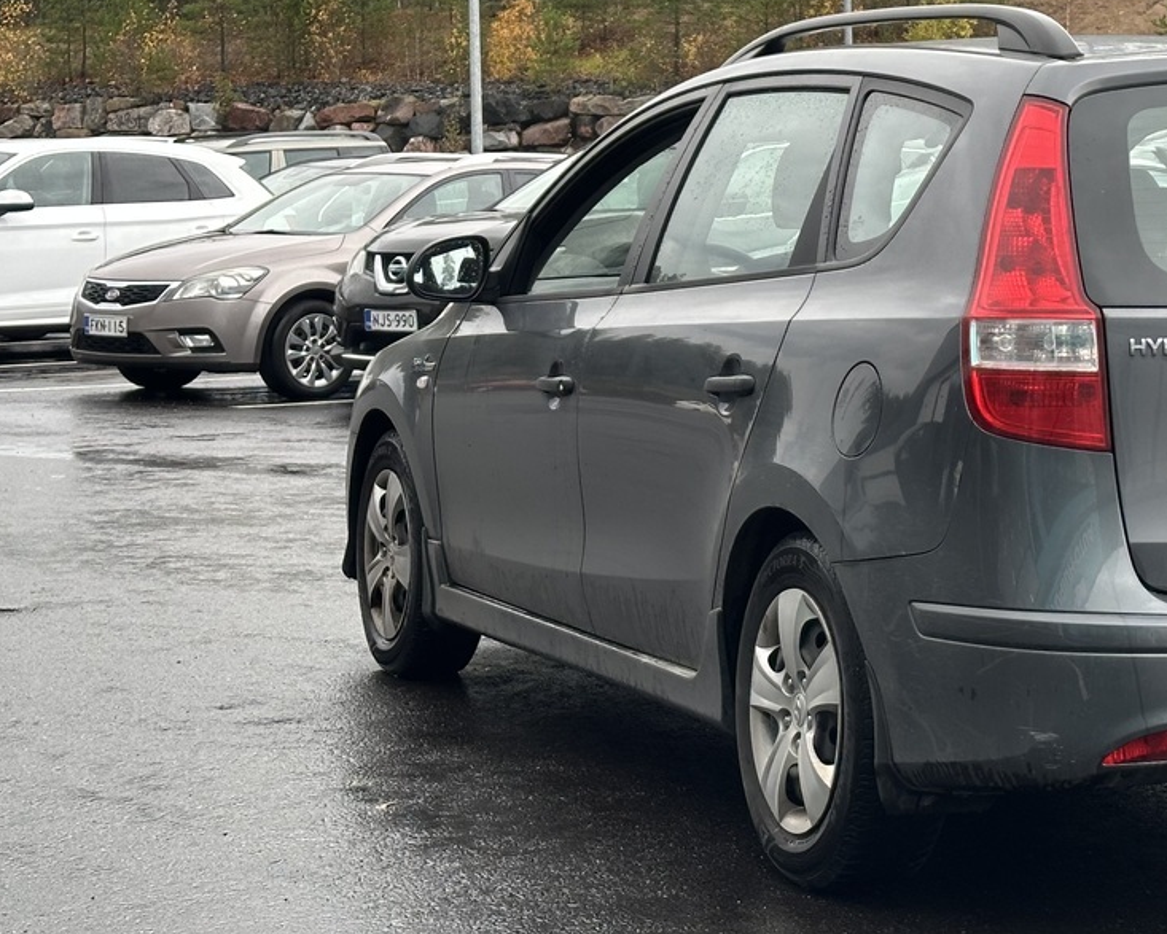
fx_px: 3179
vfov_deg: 16.7
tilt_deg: -1.7
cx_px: 1051
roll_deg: +0.6
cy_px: 304
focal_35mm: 92
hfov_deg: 20.4
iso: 64
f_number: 1.78
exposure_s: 1/287
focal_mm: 6.86
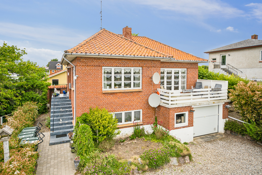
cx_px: 131
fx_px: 146
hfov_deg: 84.0
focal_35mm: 20
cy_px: 88
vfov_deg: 61.9
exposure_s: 1/1000
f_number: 8
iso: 1250
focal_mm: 20
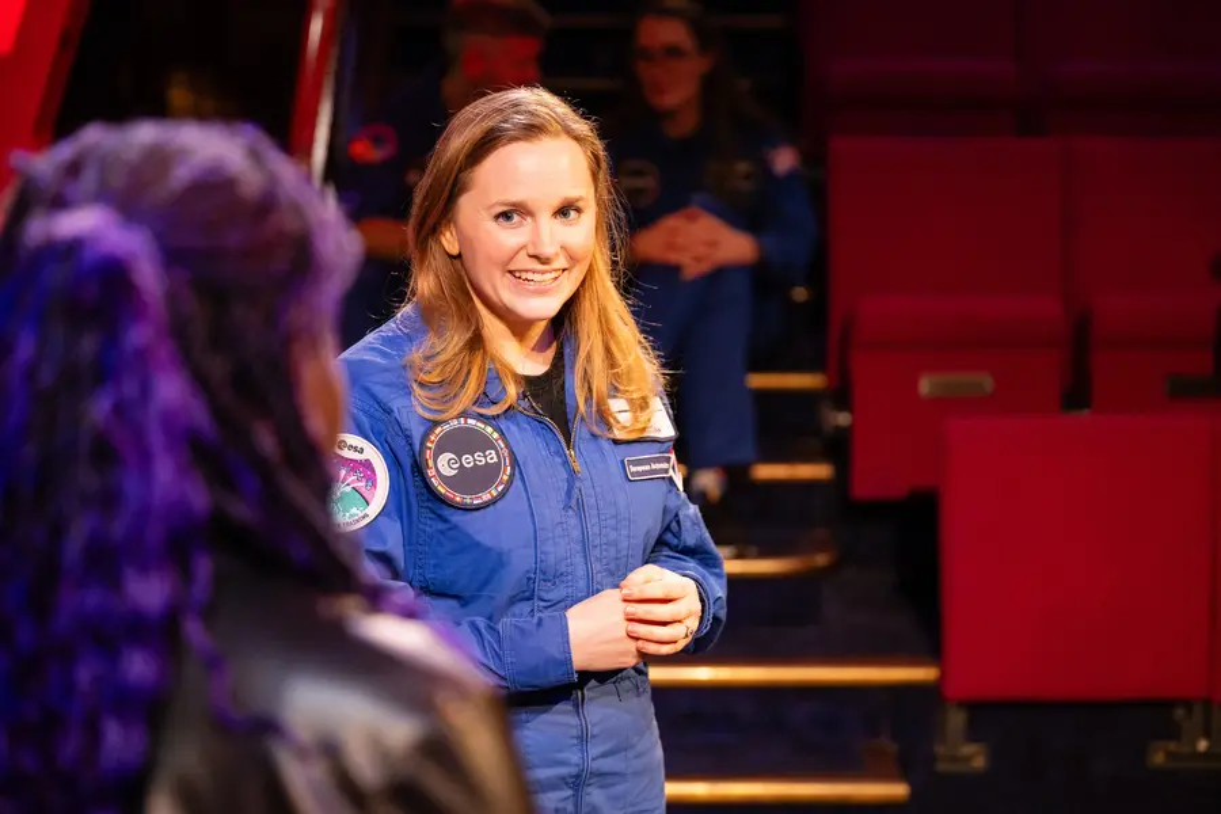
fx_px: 2747
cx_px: 610
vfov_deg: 16.9
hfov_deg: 25.1
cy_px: 407
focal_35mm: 81
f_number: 2.8
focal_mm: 81
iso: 1600
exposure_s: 1/200
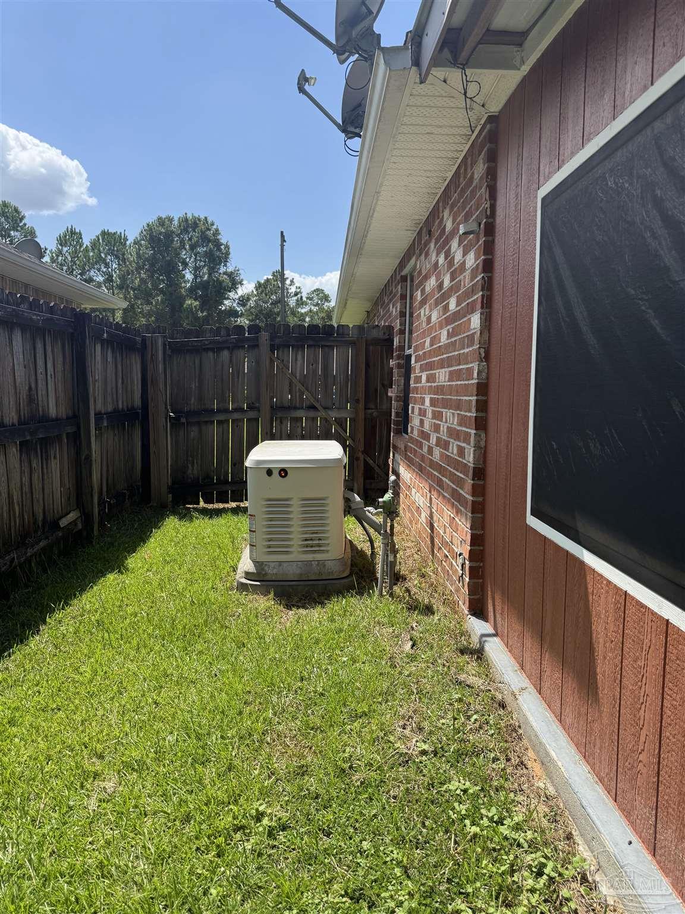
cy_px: 457
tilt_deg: -5.9
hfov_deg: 56.8
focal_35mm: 24
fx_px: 633
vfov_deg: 71.6
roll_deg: -0.5
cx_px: 342
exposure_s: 1/3096
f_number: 1.78
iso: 80
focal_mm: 6.76
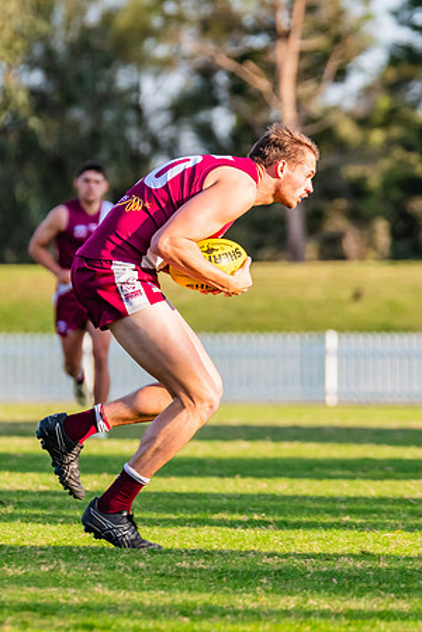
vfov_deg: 3.5
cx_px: 178
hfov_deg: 2.4
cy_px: 283
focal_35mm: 585
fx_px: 10278
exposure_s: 1/1250
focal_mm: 290
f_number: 6.3
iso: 800
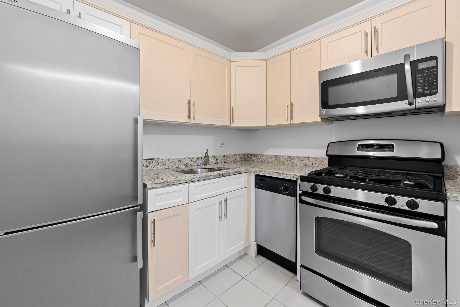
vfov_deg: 81.2
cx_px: 230
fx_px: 179
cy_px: 154
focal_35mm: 14
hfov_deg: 104.3
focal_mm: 14
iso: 250
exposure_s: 2
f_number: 10
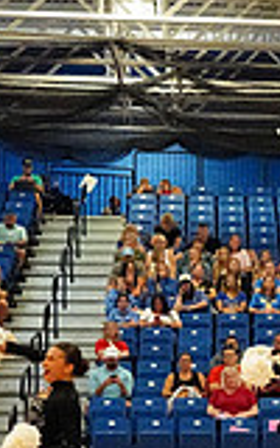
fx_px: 2161
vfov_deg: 11.7
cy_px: 469
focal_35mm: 177
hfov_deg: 6.8
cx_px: 770
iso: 25600
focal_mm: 48
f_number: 4
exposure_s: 1/1000
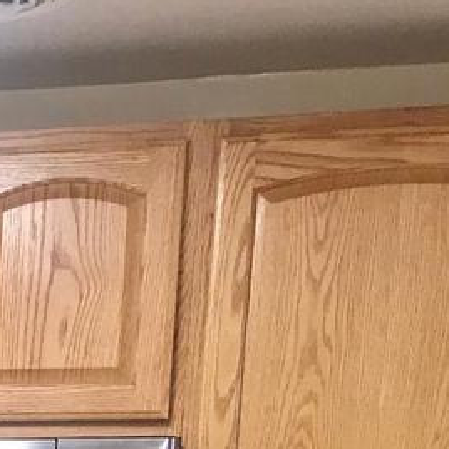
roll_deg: -1.1
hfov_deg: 11.5
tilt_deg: -7.7
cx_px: -514
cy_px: 900
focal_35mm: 133
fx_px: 1952
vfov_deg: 11.7
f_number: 1.8
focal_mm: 3.99
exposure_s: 1/30
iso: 32
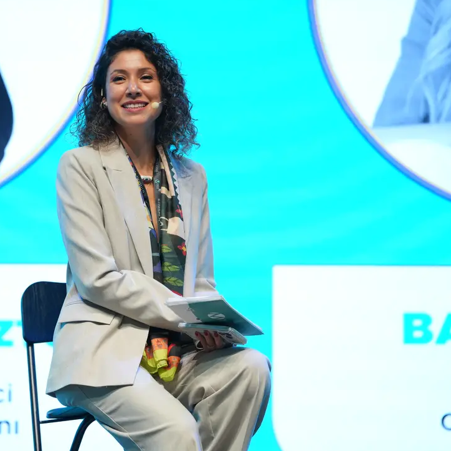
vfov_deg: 8.4
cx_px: 153
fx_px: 3053
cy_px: 211
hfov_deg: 8.4
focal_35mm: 207
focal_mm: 146.8
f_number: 2.8
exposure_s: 1/250
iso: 1000
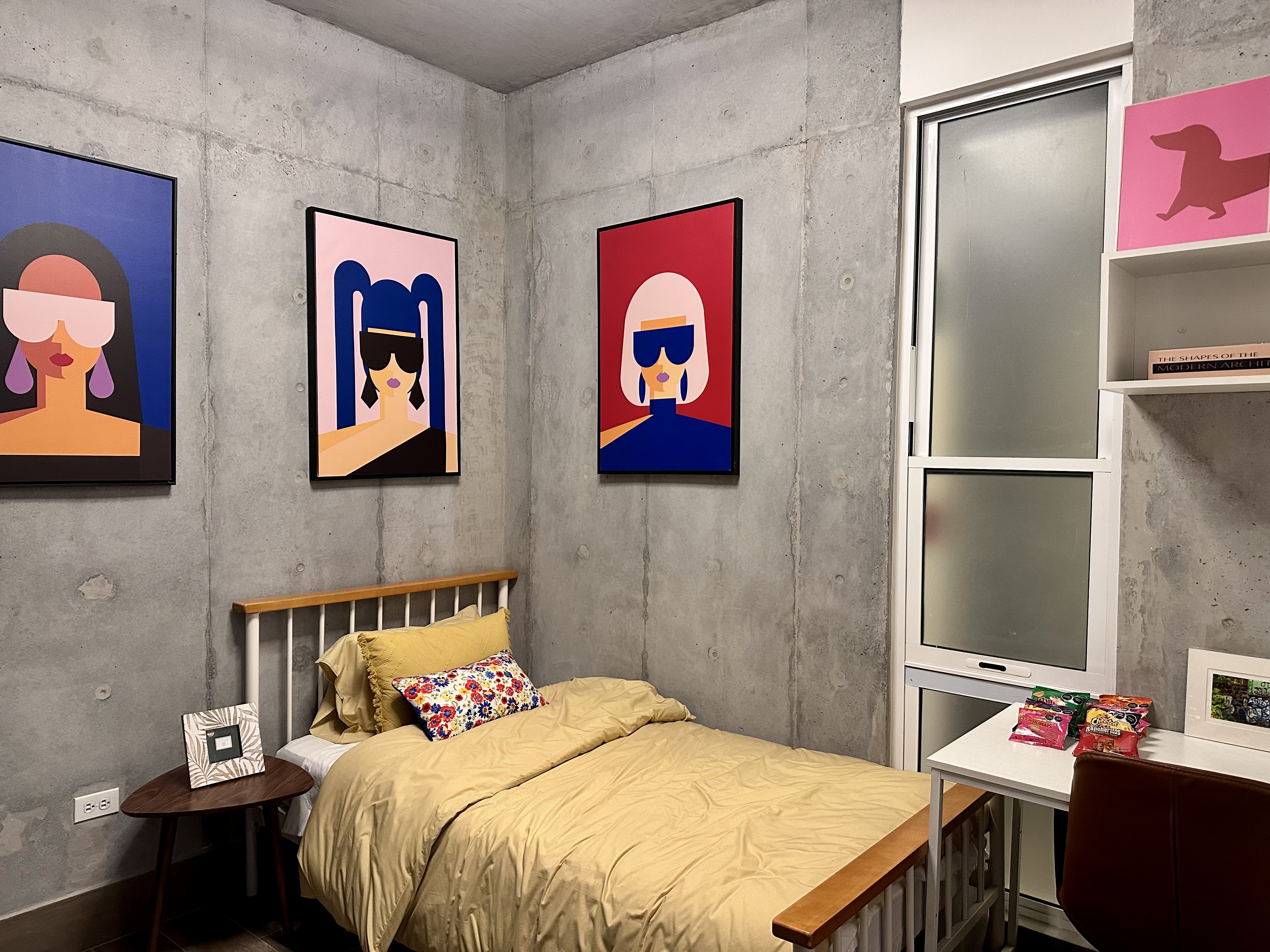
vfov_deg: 56.8
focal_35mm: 24
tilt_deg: -1.8
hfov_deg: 71.6
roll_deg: -0.4
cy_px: 476
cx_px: 635
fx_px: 881
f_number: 1.78
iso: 400
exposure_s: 1/60
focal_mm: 6.86
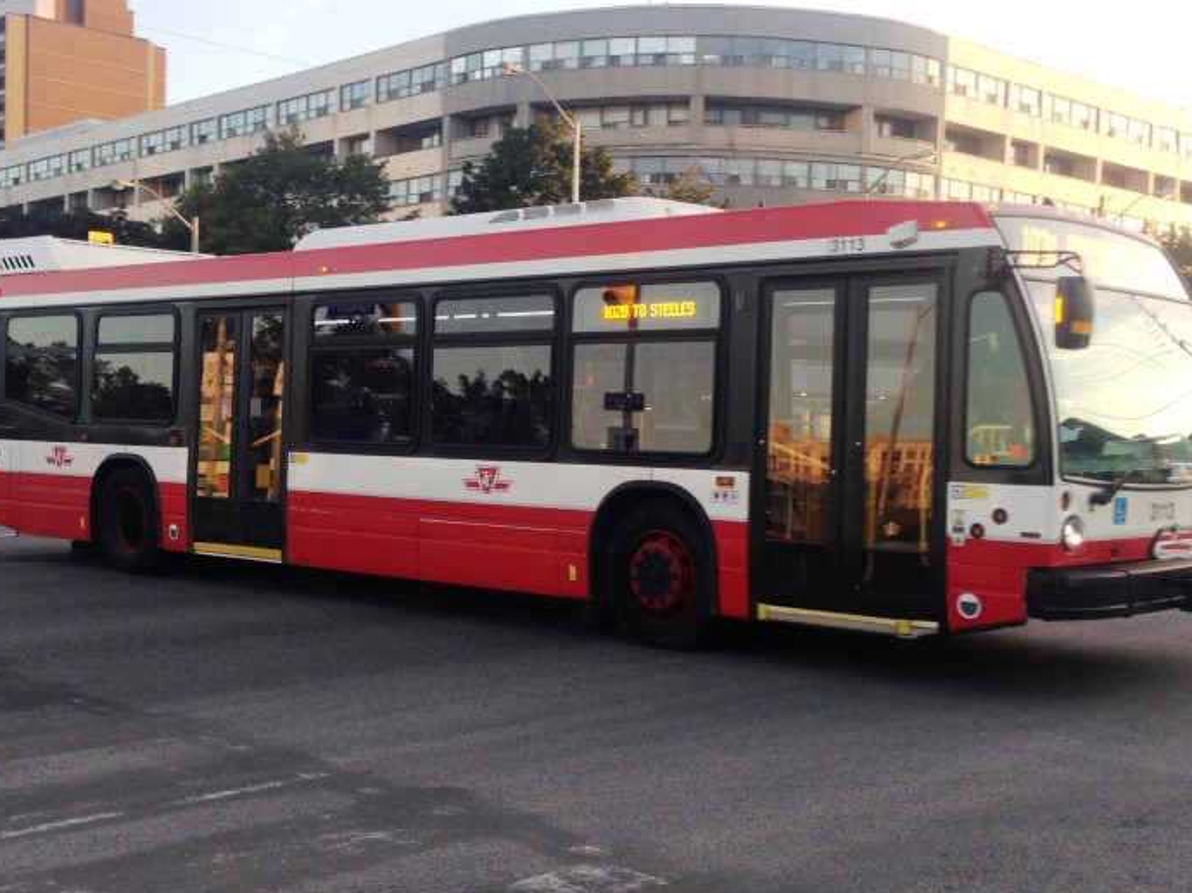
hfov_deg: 38.9
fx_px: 1687
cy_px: 525
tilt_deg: -2.1
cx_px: 613
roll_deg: -2.2
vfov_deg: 29.6
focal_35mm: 49
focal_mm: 4.12
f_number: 2.4
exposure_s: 1/193
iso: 50
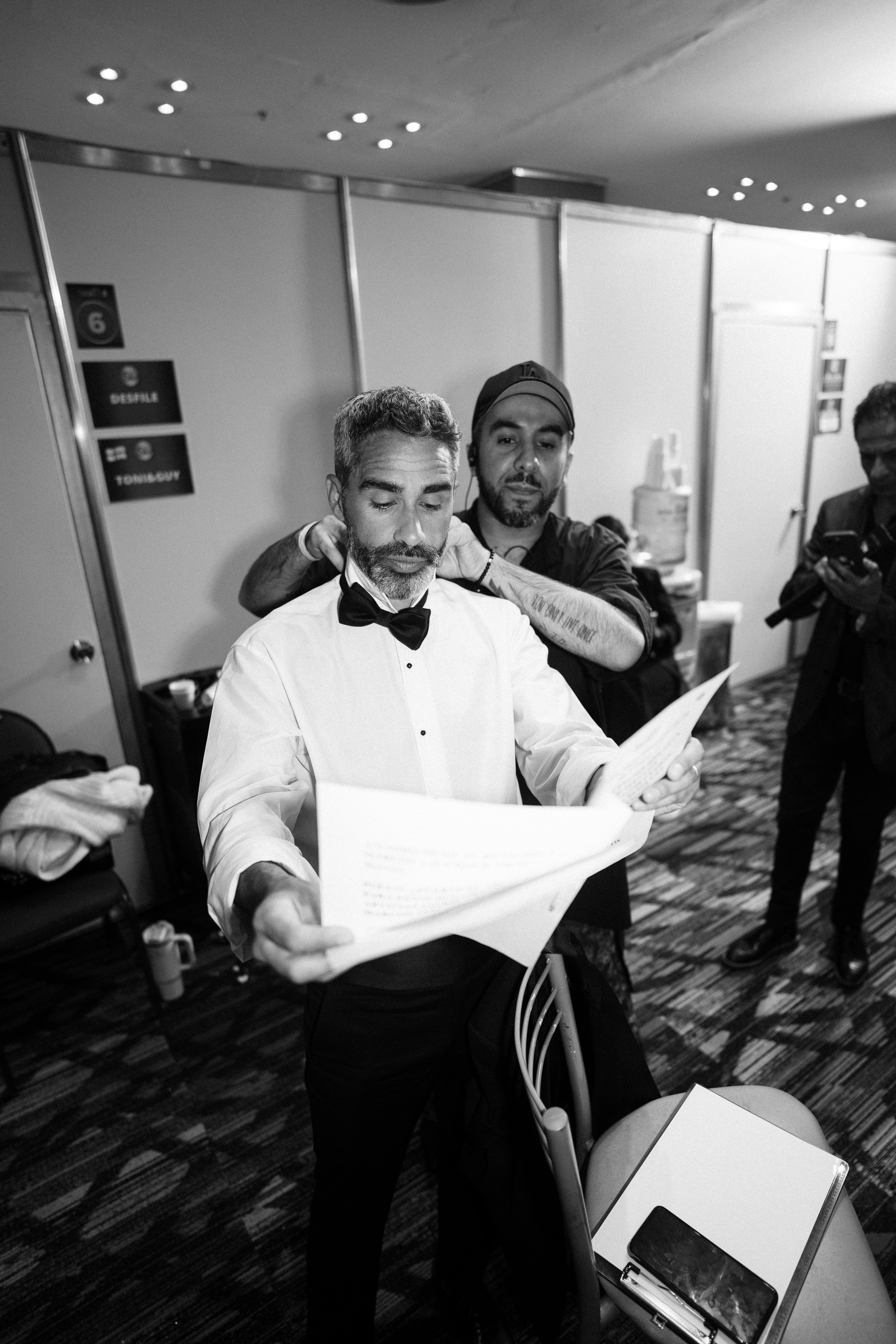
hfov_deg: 59.5
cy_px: 688
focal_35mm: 21
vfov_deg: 81.2
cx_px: 470
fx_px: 784
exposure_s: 1/125
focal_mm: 20
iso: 320
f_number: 1.8
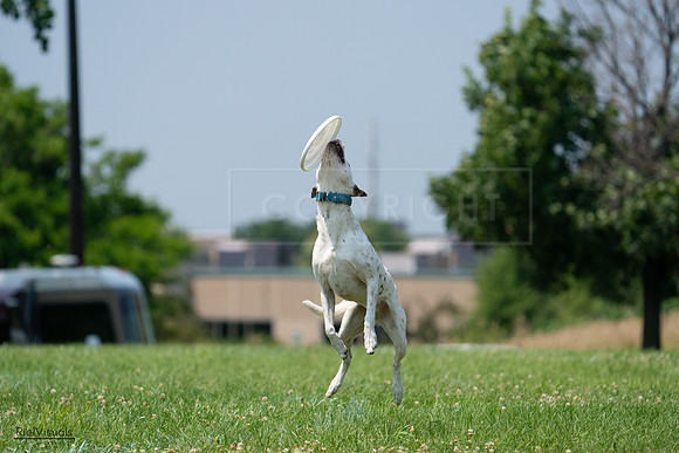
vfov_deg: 4.5
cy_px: 226
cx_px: 340
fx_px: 5716
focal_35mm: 303
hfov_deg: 6.8
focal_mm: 303
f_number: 6.3
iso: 800
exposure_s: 1/4000
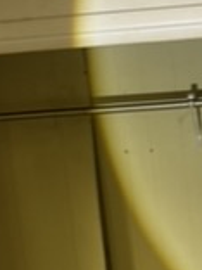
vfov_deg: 25.8
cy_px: 223
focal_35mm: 74
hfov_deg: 18.7
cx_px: 250
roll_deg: +5.1
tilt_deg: -5.9
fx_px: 576
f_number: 1.78
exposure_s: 1/50
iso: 200
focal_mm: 6.76
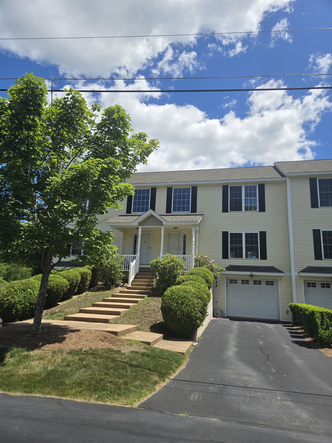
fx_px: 294
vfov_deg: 73.9
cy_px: 222
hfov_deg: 58.9
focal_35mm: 23
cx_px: 166
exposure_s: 1/2163
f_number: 1.8
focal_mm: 5.4
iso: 25
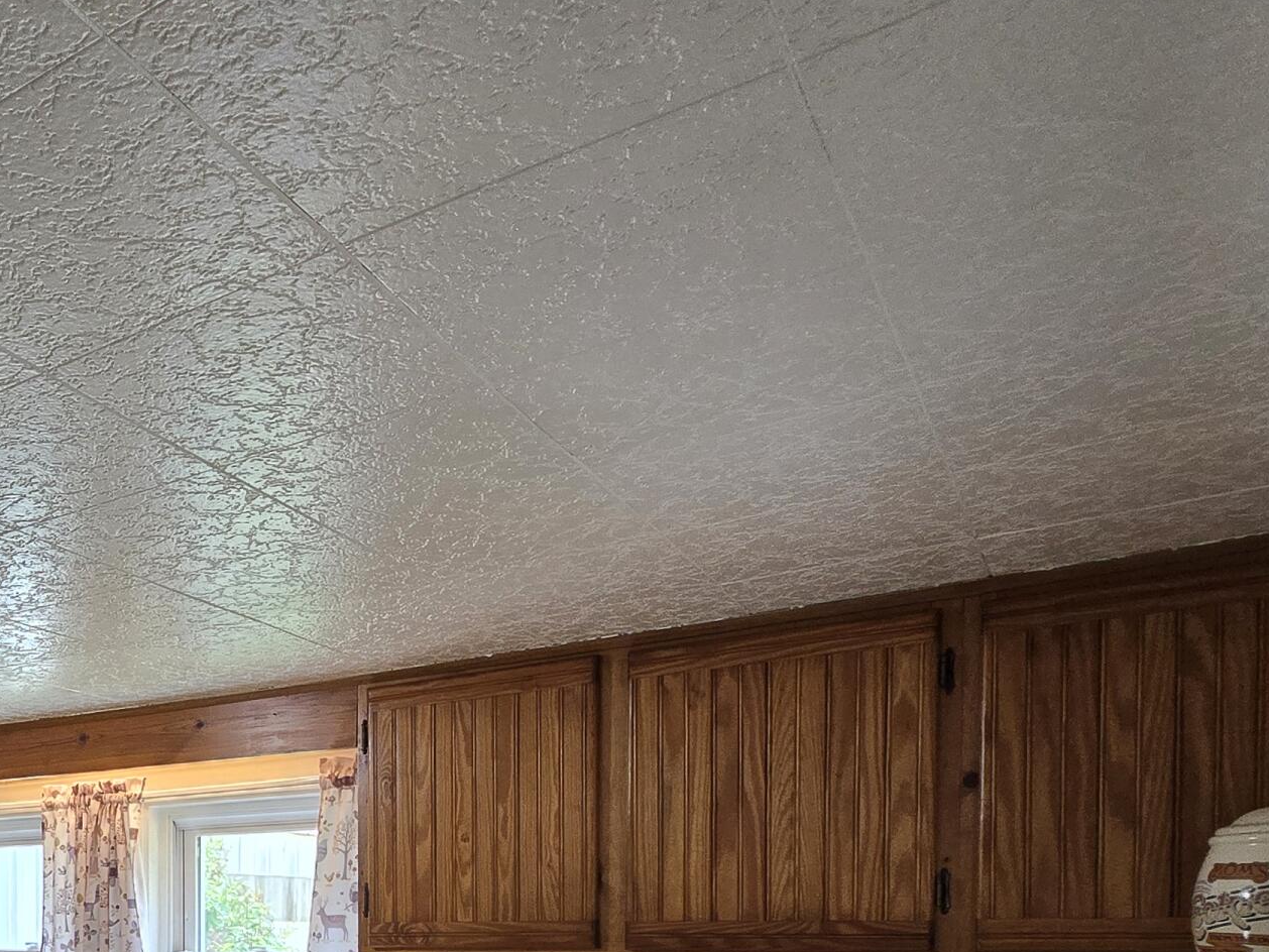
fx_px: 1137
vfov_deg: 39.7
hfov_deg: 47.9
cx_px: -8
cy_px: 963
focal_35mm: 31
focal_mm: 2.2
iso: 160
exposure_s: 1/60
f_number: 2.2
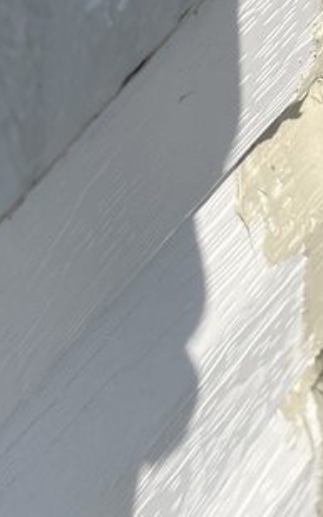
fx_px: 1508
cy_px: 115
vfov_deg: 19.3
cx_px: 475
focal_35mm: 107
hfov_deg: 11.7
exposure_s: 1/3861
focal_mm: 4.2
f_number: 1.6
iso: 32
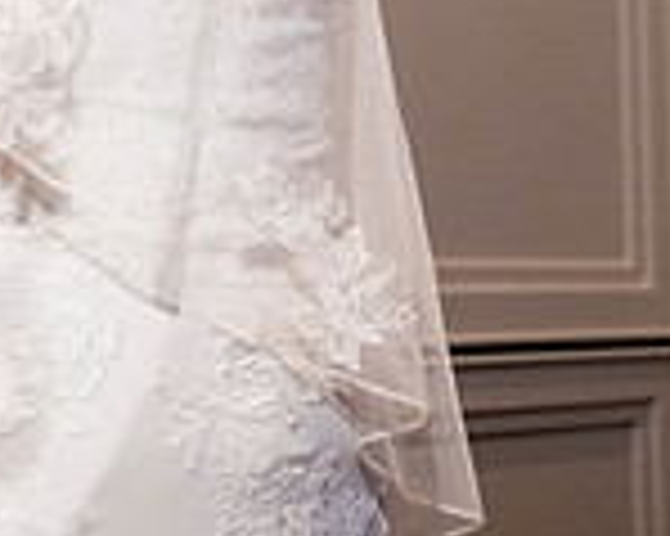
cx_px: -279
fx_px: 2497
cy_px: -318
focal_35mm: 126
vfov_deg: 11.6
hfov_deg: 14.4
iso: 4000
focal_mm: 34.4
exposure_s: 1/500
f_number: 2.8
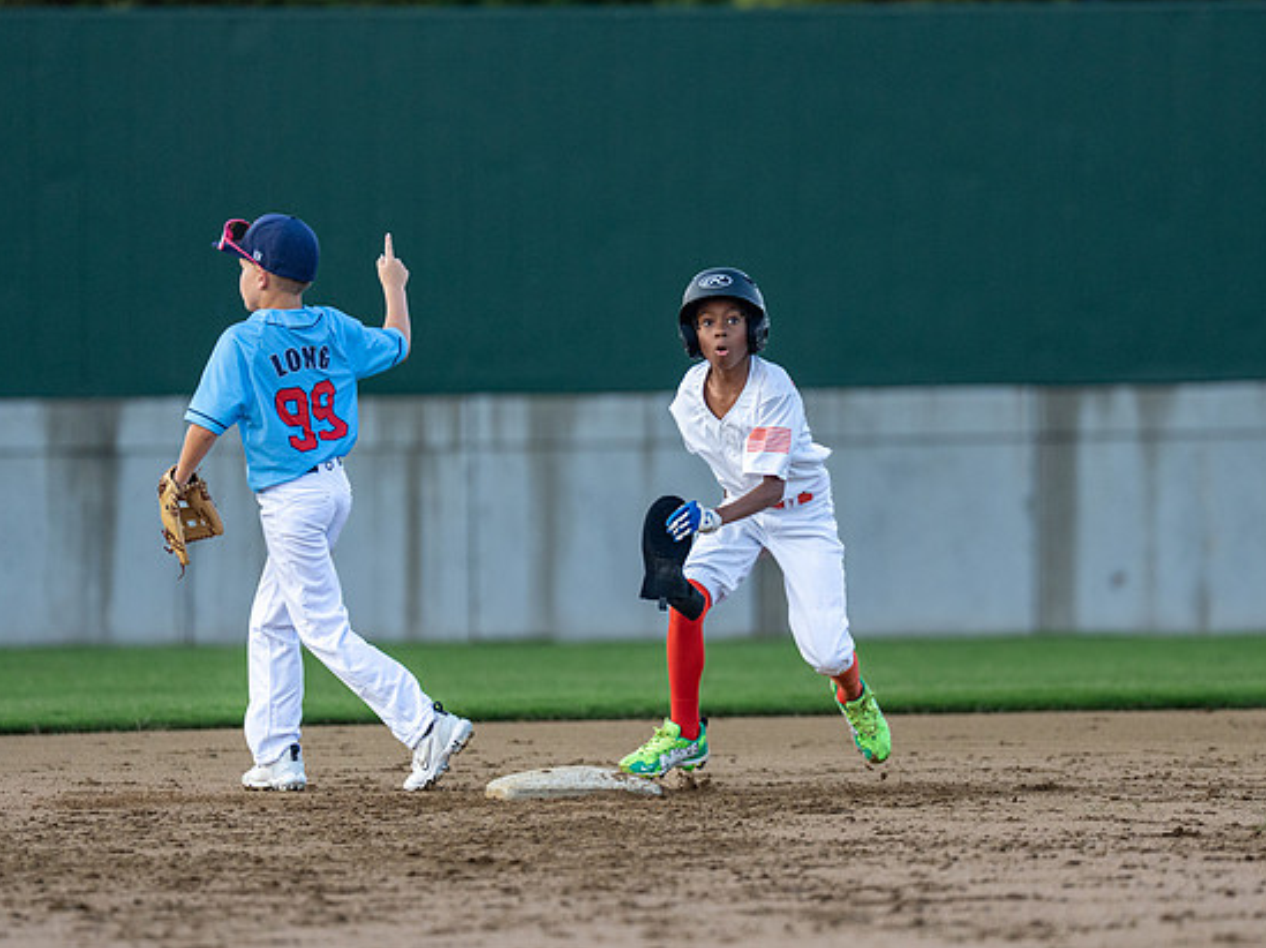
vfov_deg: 4.5
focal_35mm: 332
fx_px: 12134
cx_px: 812
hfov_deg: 6.0
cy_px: 560
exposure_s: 1/2500
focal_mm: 200
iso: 640
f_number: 2.8
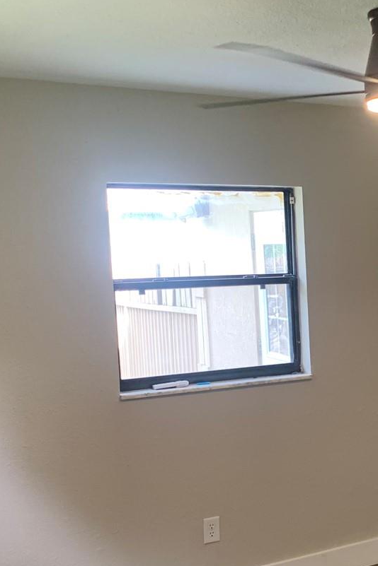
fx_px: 850
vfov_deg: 36.7
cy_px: 353
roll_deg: +1.7
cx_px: 474
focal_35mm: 54
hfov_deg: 22.7
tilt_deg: -7.1
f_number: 1.8
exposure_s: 1/80
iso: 100
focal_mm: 4.25
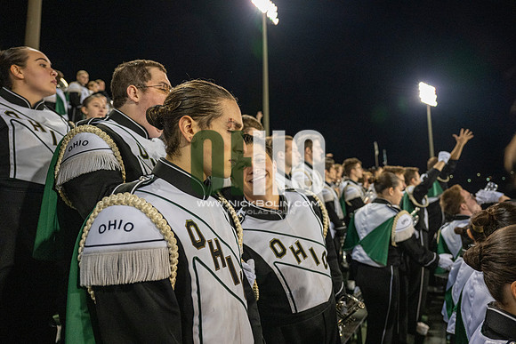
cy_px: 172
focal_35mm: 26
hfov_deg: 70.4
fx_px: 366
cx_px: 258
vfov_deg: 50.4
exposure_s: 1/500
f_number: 3.2
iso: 2000
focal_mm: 25.5
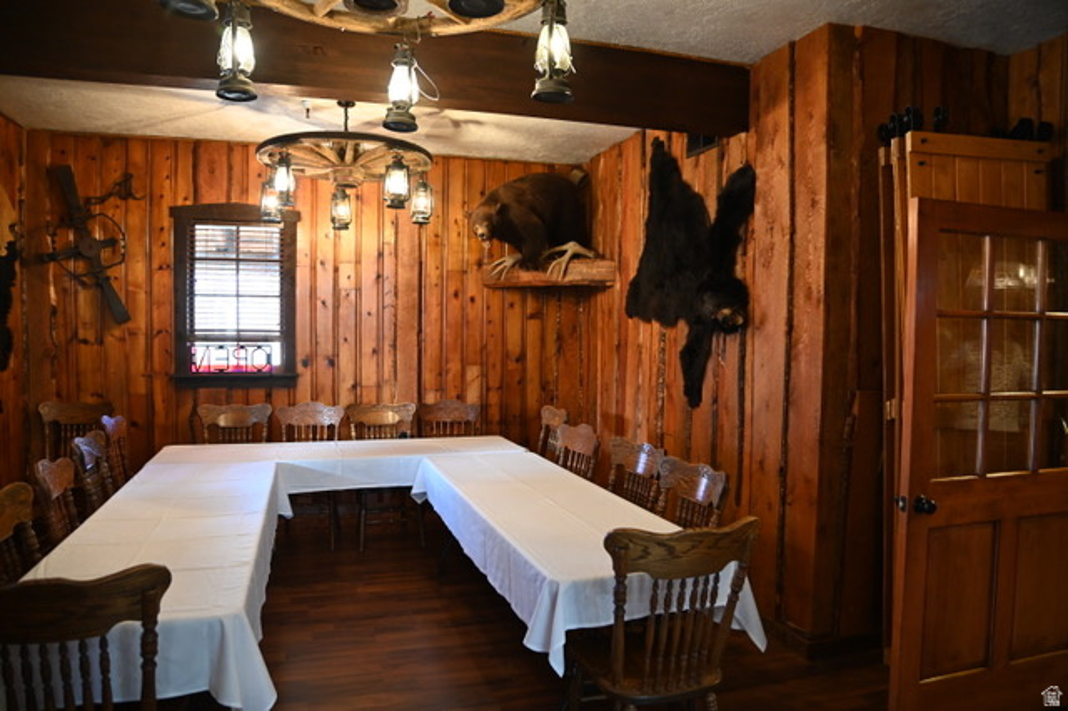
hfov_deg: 73.8
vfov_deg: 53.1
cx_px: 534
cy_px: 356
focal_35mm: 24
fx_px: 712
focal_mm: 24
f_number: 4
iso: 4500
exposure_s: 1/60
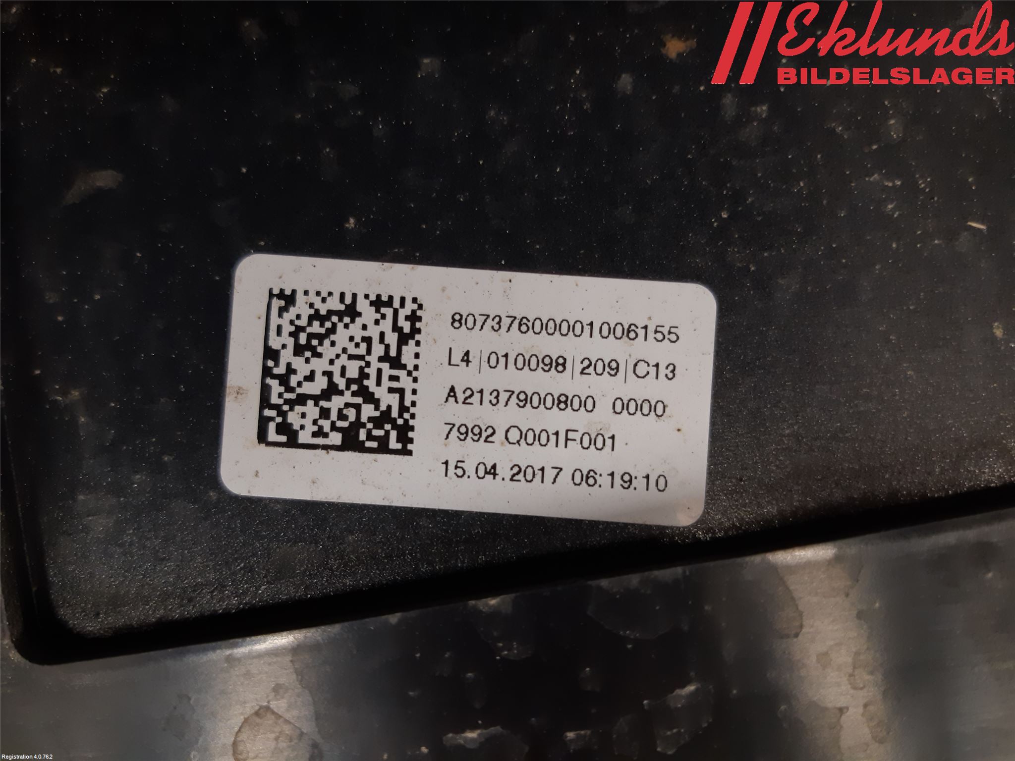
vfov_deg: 53.1
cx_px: 508
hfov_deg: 67.3
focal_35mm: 26
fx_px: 762
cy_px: 380
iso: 100
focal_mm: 3.93
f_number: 1.7
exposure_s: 1/60
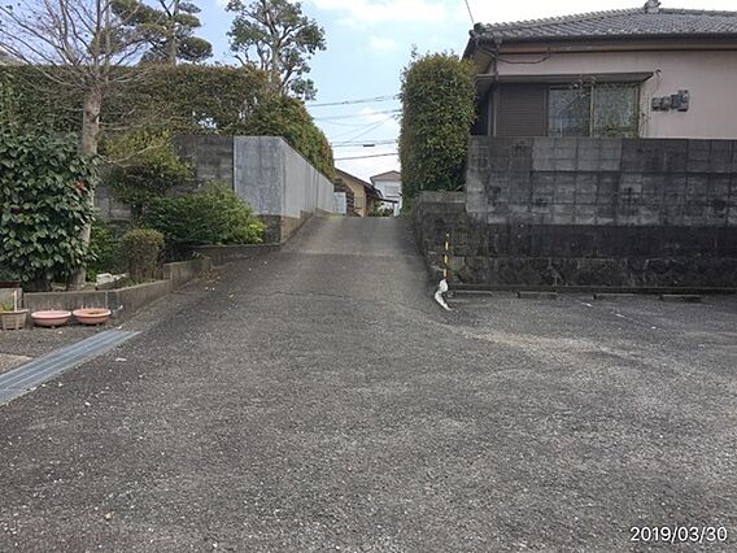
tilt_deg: -3.4
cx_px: 368
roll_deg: -0.5
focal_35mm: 29
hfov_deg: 61.7
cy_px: 276
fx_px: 617
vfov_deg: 48.2
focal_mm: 4.15
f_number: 2.2
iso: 25
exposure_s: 1/513
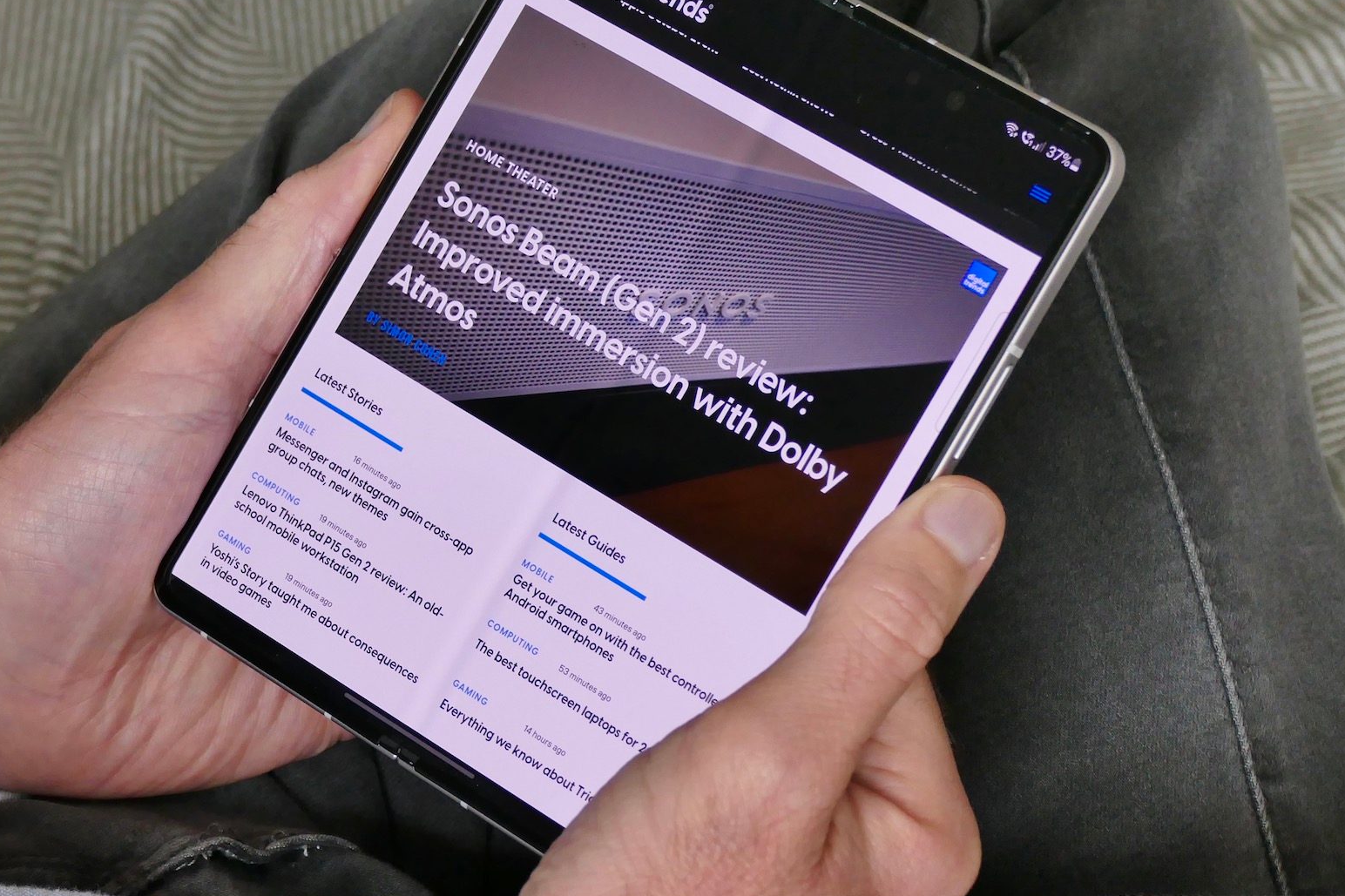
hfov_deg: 15.1
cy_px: 383
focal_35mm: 136
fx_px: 5080
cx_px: 492
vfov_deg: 10.1
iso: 800
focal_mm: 38.48
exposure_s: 1/80
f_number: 4.5
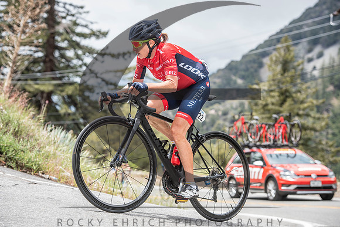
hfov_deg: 17.0
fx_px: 1140
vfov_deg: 11.4
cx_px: 166
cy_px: 109
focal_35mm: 121
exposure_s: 1/1000
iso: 400
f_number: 5.6
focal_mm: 116
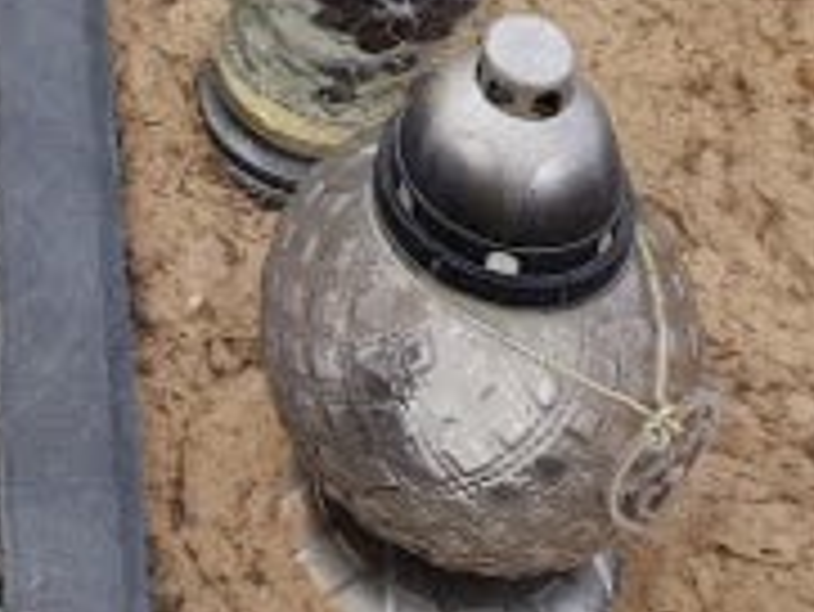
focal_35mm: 138
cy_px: -927
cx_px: -612
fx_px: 3247
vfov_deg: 9.4
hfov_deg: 13.0
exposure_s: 1/682
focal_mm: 4.2
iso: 40
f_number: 1.7
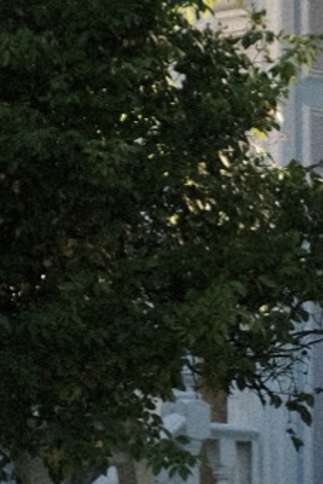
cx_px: 684
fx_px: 3630
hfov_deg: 5.0
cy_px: 564
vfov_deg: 7.6
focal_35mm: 270
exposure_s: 1/500
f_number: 5.6
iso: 640
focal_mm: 34.3
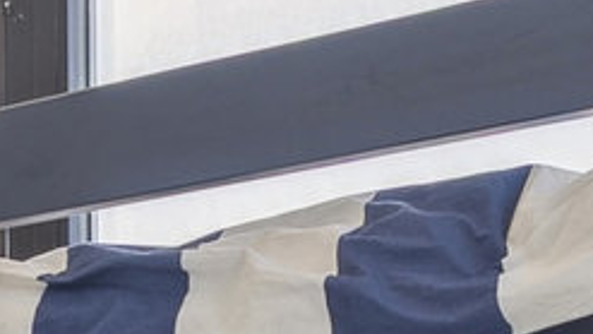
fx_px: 2029
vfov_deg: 8.6
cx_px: -106
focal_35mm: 129
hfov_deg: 16.0
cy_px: 770
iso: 100
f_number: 8
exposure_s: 1/30
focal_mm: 16
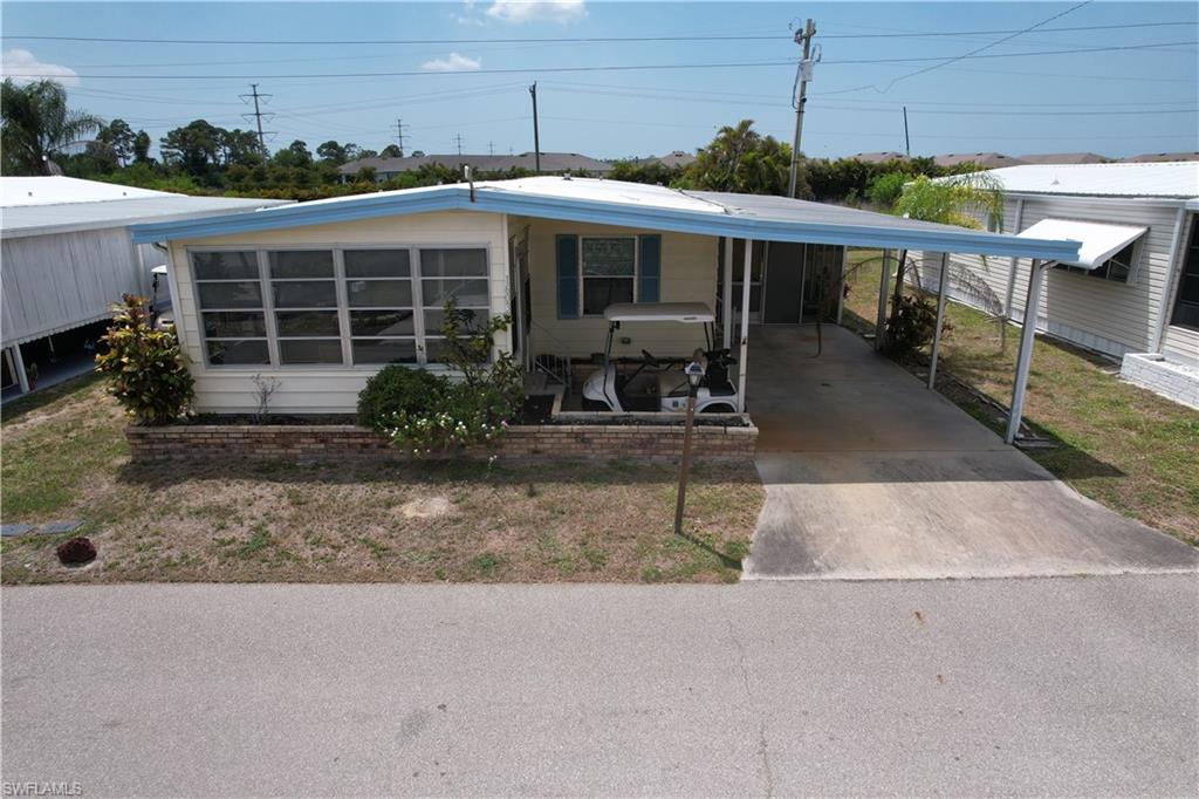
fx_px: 732
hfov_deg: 78.6
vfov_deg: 57.2
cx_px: 600
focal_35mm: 22
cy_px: 400
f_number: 2.8
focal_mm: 8.38
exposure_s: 1/2500
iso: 100
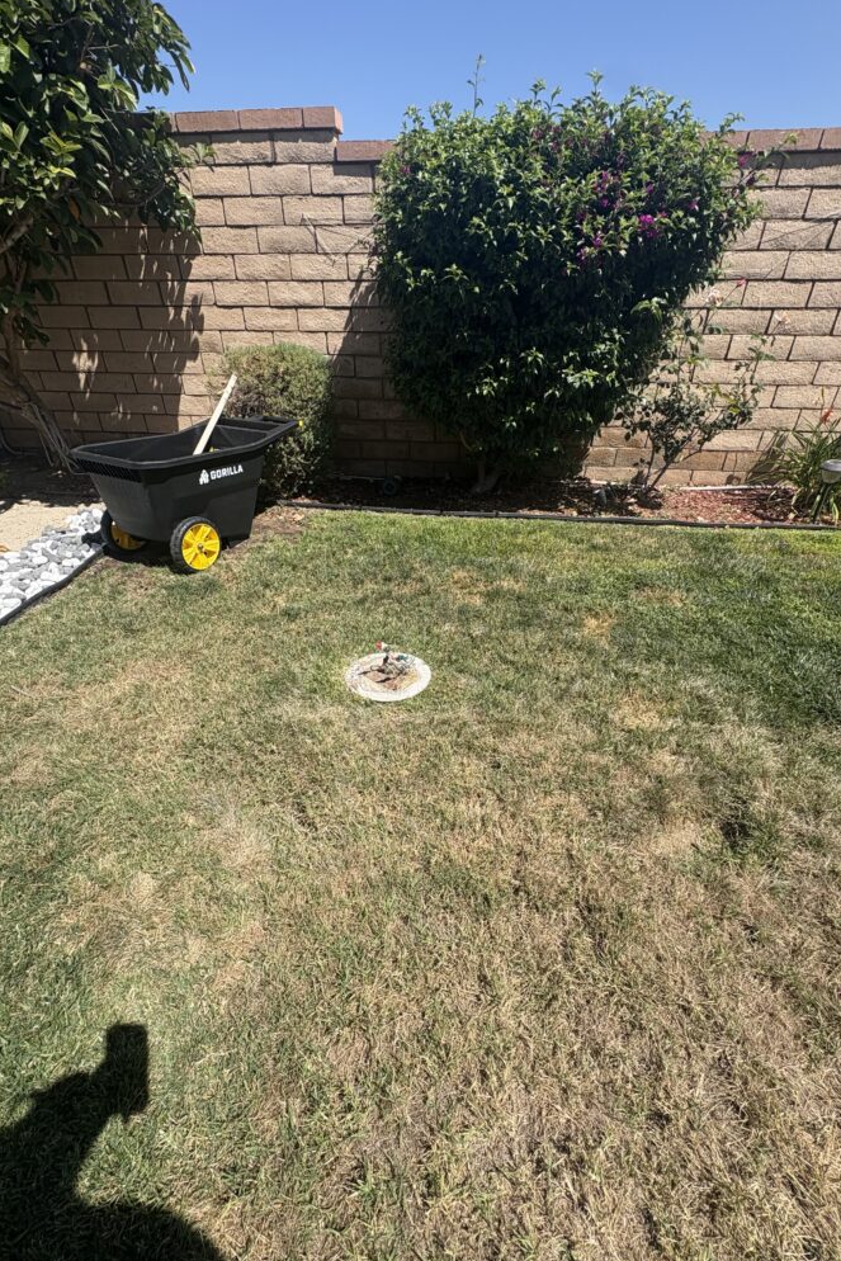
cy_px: 639
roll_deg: -0.5
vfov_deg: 100.4
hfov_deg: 77.3
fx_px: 525
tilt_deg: -30.7
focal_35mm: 15
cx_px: 425
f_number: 2.2
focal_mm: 2.22
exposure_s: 1/1236
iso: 40
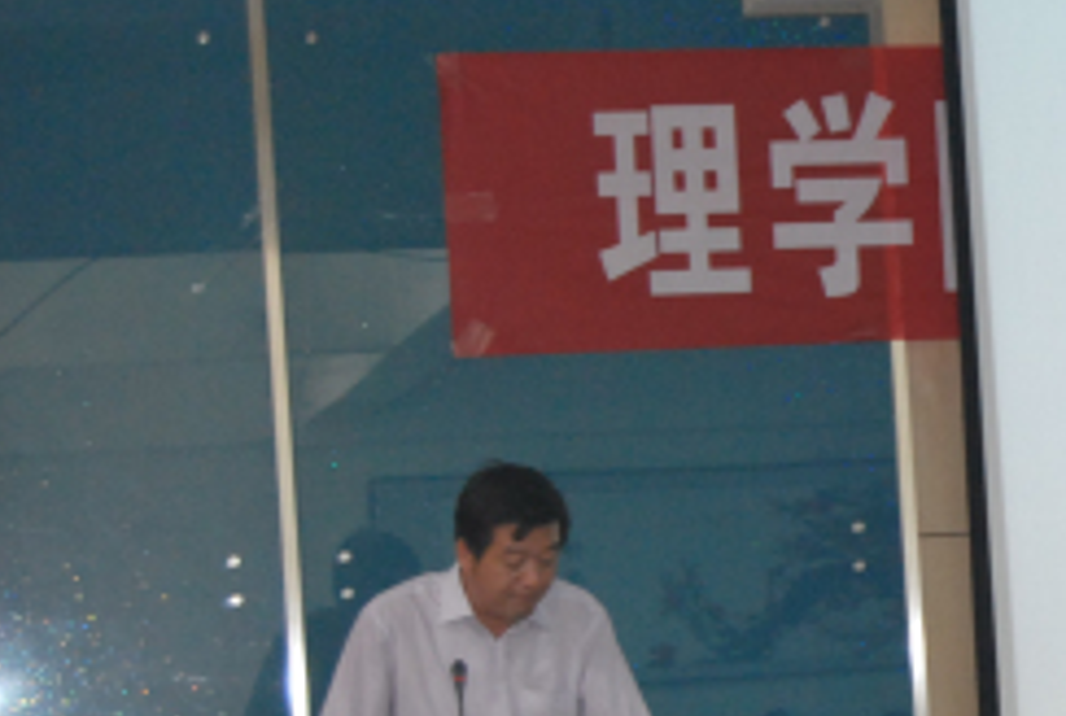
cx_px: 1245
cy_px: 620
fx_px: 4156
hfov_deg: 14.2
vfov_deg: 9.8
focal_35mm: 140
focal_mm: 38
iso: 800
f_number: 5
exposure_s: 1/60
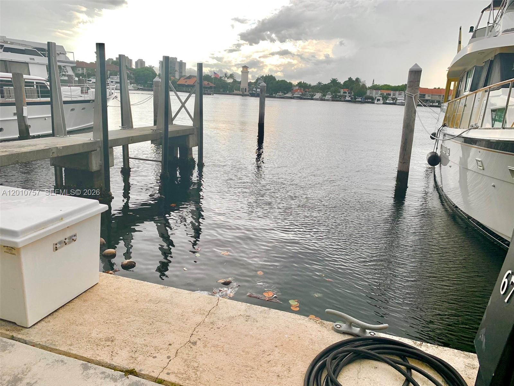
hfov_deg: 67.3
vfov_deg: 53.1
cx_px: 257
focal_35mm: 26
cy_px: 193
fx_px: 386
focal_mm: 4.25
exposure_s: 1/962
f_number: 1.8
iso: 25
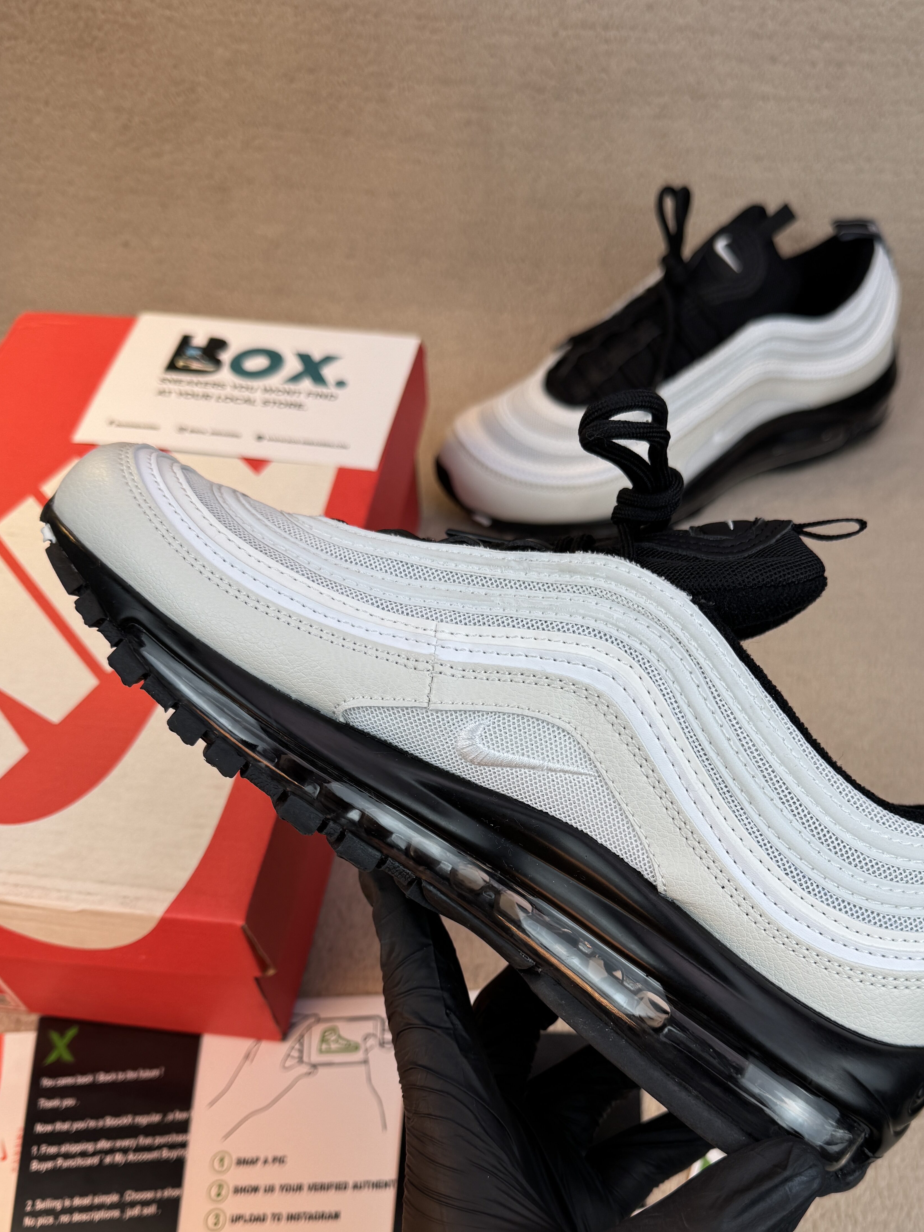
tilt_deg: -53.0
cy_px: 778
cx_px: 527
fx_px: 1103
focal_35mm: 31
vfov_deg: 57.6
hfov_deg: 45.3
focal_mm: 6.76
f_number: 1.78
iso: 80
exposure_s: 1/1059
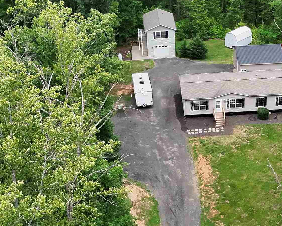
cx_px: 221
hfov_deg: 29.0
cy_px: 57
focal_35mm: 64
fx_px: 534
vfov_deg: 23.6
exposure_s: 1/3000
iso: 230
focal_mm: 6.72
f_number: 1.7
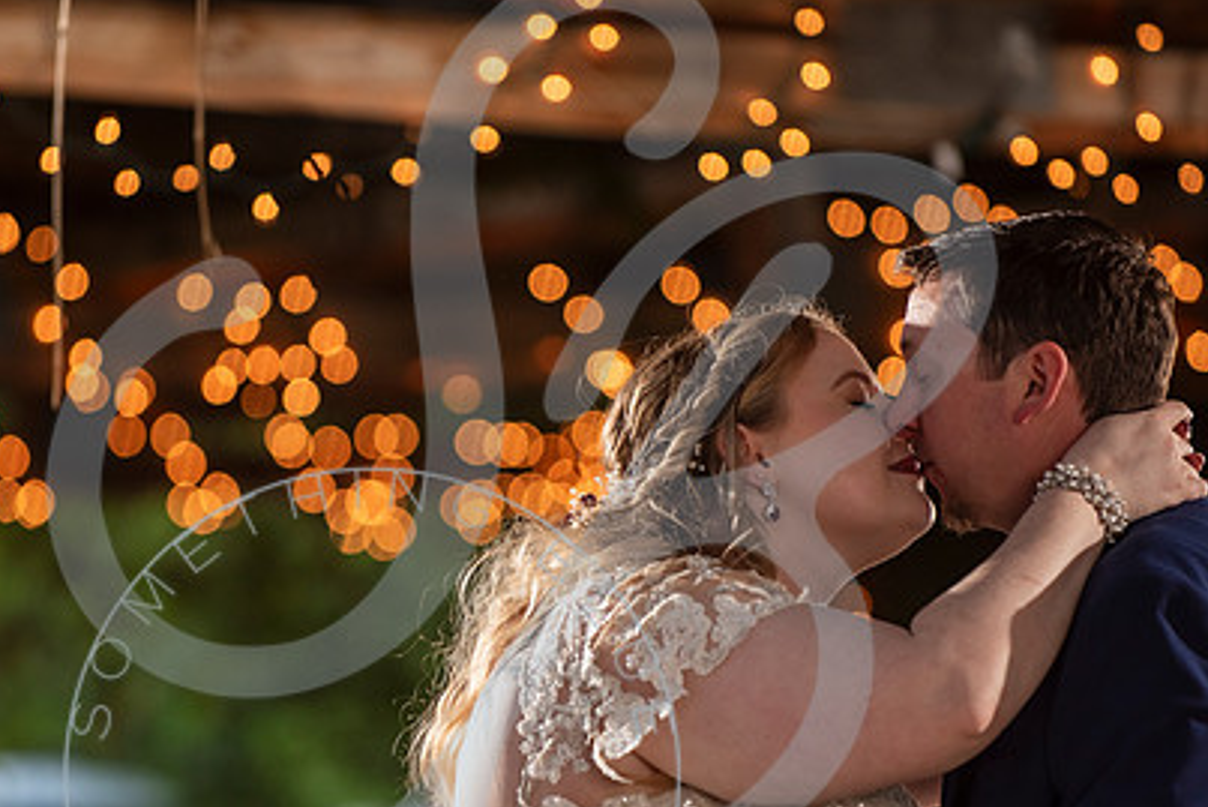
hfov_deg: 7.1
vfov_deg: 4.8
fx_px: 9667
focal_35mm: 288
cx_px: 522
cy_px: 524
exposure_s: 1/160
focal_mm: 200
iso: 200
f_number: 2.8
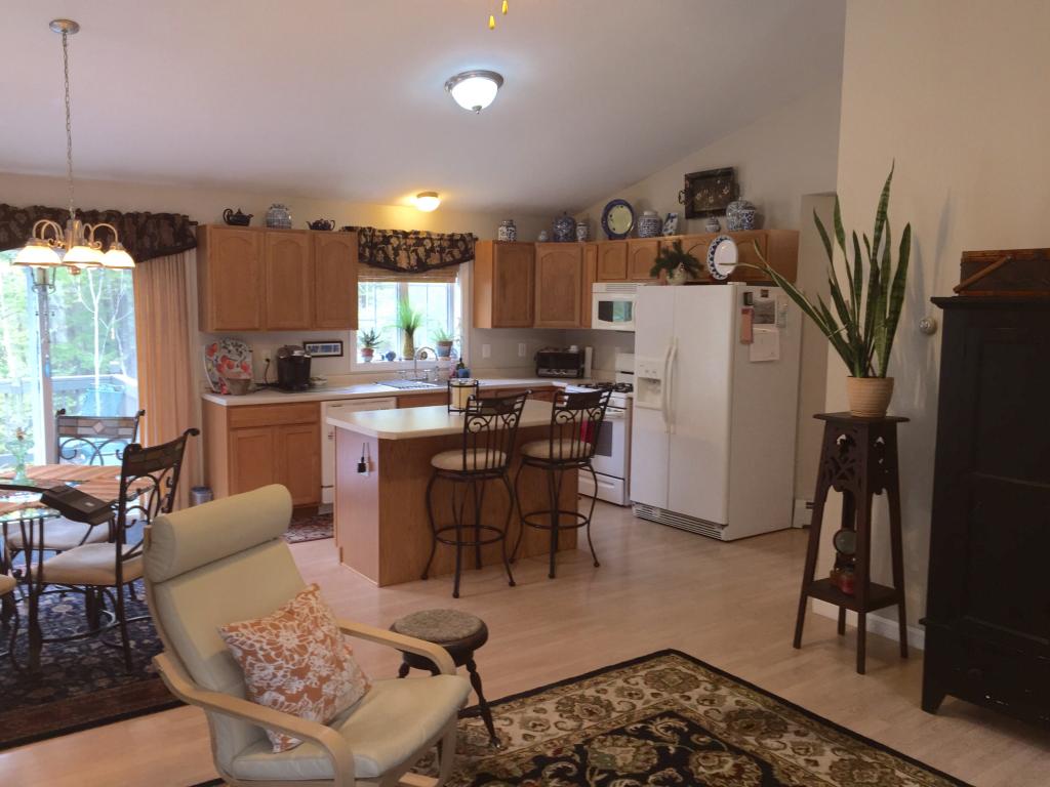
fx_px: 880
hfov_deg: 61.7
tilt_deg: -5.2
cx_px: 525
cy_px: 394
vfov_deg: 48.2
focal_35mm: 29
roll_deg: -0.3
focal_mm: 4.15
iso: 32
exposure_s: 1/34
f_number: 2.2
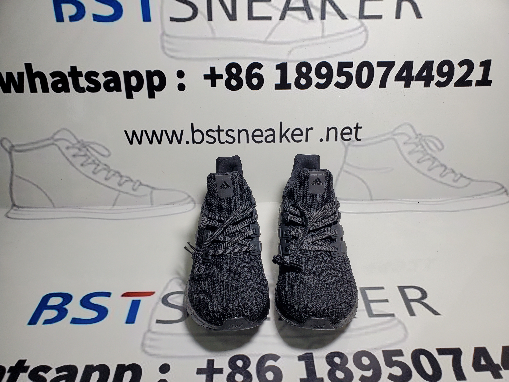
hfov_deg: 67.3
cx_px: 254
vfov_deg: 53.1
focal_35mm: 26
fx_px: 382
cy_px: 191
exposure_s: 1/276
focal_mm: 4.3
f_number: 2.4
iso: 50
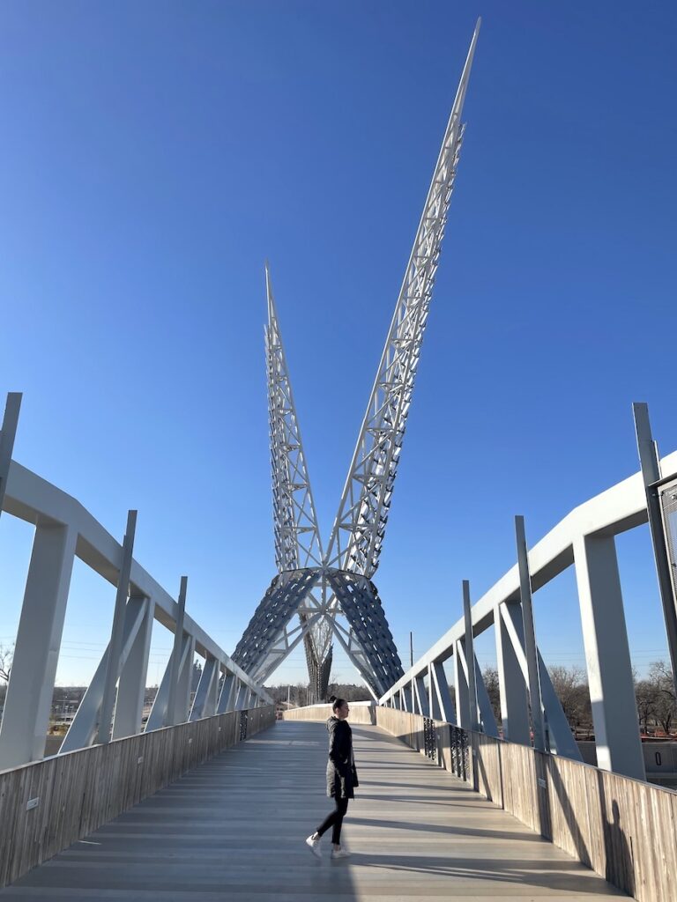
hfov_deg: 53.1
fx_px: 678
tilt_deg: +18.8
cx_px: 338
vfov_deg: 67.3
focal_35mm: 26
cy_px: 451
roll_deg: -0.6
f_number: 1.6
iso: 32
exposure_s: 1/3509
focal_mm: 4.2
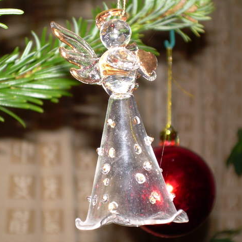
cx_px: 108
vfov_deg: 16.3
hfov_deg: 16.3
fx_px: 846
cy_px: 122
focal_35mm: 107
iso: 50
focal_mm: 15.3
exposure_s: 1/60
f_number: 4.3
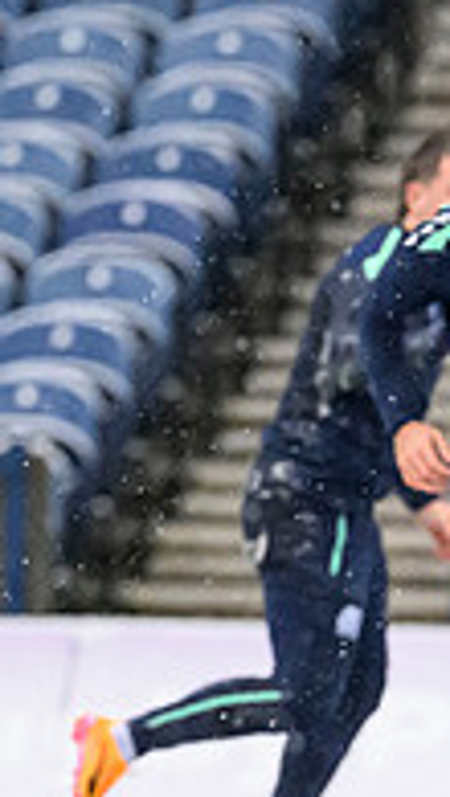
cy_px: 758
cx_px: 1032
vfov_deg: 1.3
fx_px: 34926
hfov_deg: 0.7
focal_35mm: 1650
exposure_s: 1/1600
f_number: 3.5
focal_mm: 400
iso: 8000
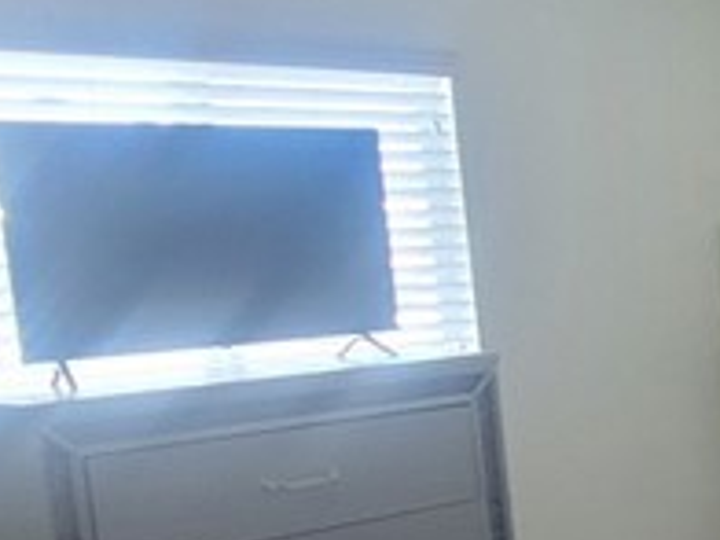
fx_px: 1414
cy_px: 444
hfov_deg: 24.1
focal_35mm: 68
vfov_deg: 21.3
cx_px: 996
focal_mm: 2.2
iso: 400
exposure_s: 1/60
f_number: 2.2
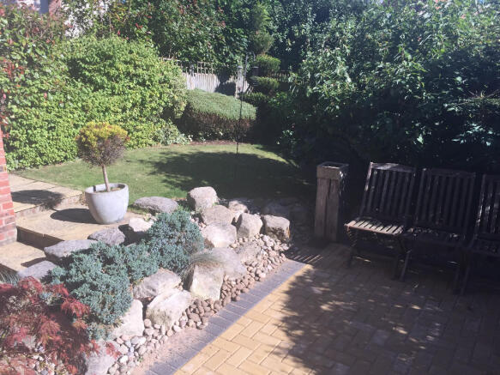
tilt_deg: -16.2
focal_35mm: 29
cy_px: 188
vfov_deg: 48.2
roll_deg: -0.1
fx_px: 419
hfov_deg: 61.7
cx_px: 250
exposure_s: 1/1163
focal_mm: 4.15
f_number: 2.2
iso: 32
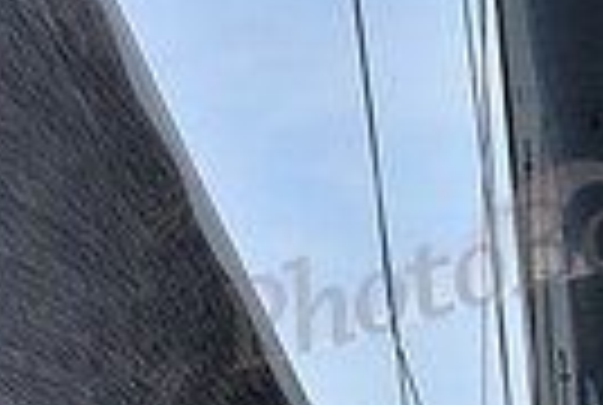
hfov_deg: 6.6
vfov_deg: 4.5
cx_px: 1094
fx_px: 5070
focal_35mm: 302
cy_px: 839
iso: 200
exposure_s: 1/1250
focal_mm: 70
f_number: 5.6
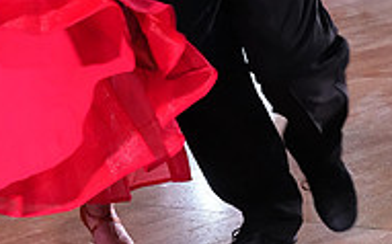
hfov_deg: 13.4
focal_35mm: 155
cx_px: 22
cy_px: -178
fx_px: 1654
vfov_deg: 8.2
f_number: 6.3
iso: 5000
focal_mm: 50
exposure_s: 1/320
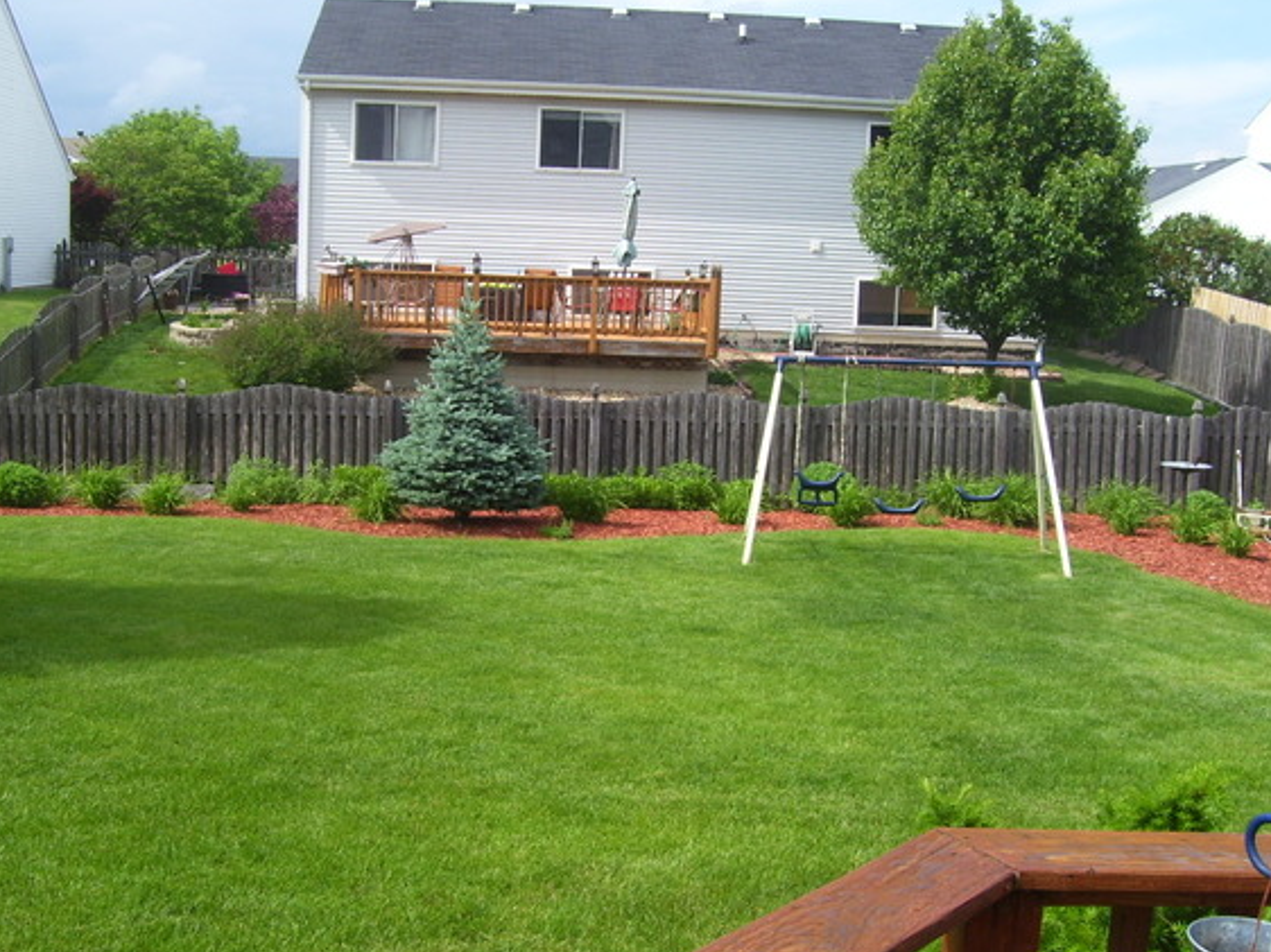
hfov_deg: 45.7
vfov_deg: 35.1
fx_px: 1505
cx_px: 556
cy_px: 473
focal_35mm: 41
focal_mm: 6
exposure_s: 1/350
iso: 80
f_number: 4.8
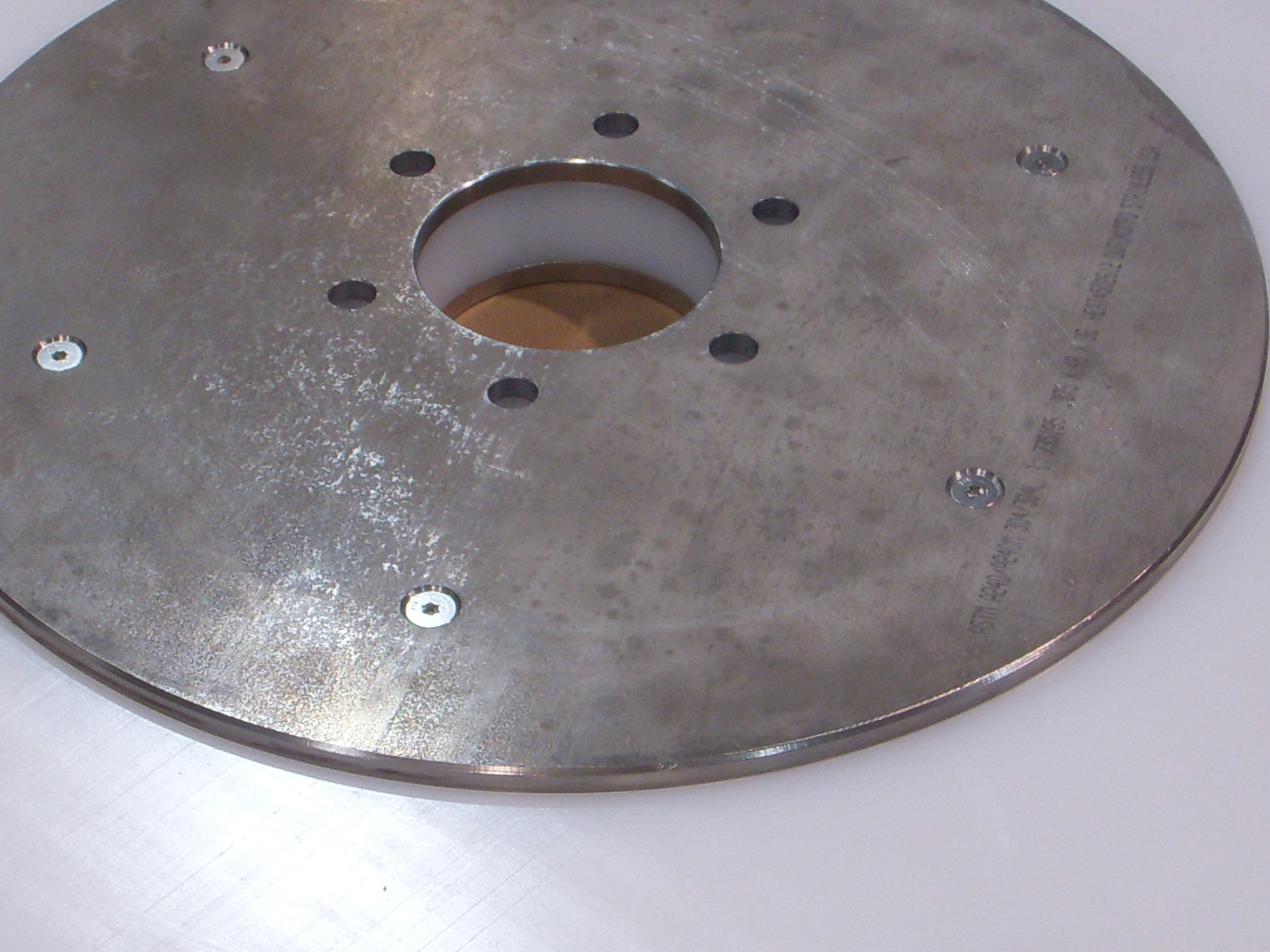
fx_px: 2972
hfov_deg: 24.1
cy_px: 633
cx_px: 559
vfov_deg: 18.2
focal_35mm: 81
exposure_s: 1/30
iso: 125
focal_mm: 6.3
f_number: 3.3
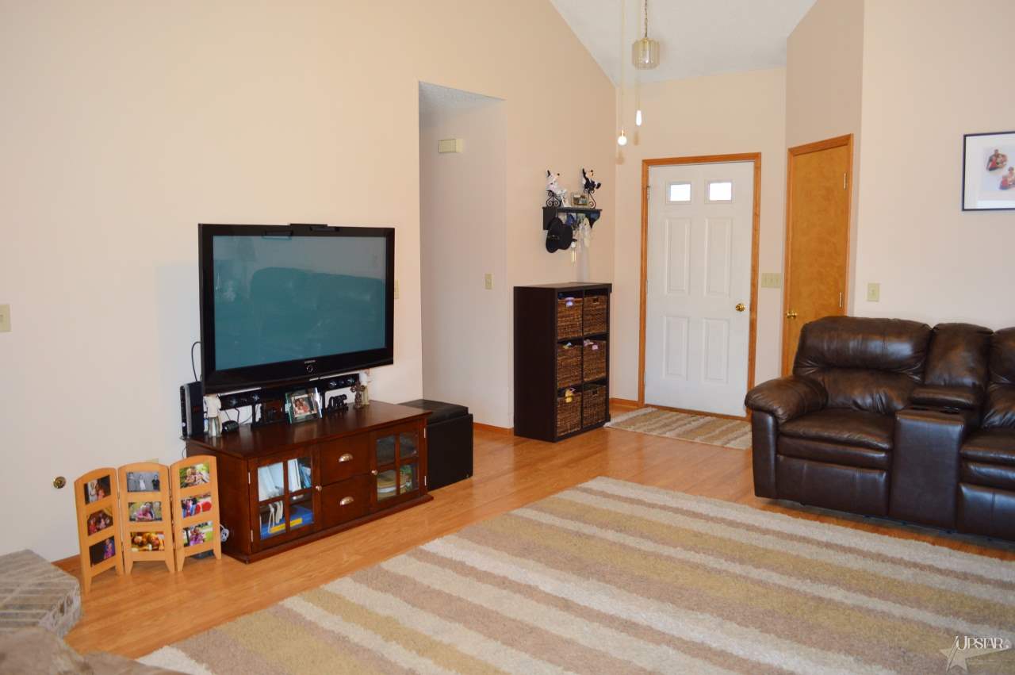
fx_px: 761
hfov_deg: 67.4
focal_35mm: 27
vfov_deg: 47.8
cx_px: 508
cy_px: 338
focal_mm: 18
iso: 500
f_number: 3.5
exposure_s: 1/60
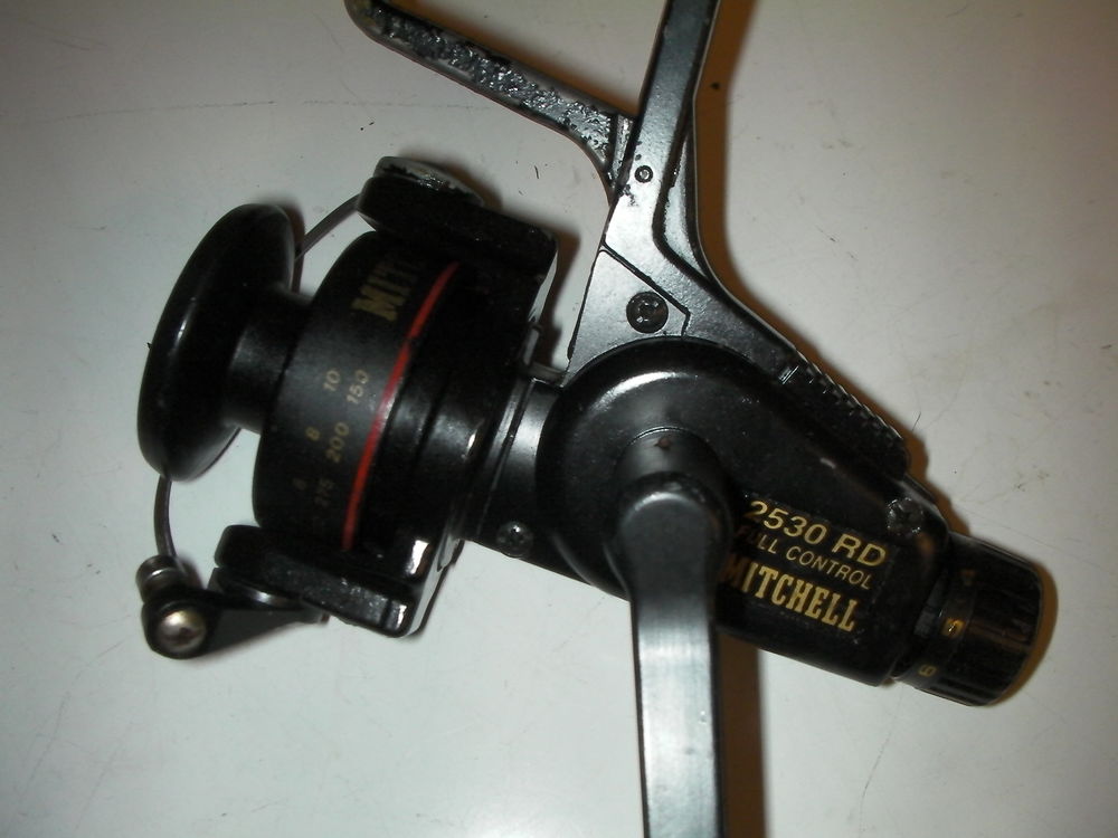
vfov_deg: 37.7
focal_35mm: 38
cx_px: 559
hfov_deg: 49.0
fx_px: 1227
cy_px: 419
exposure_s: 1/30
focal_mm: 6.3
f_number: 5.6
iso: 200
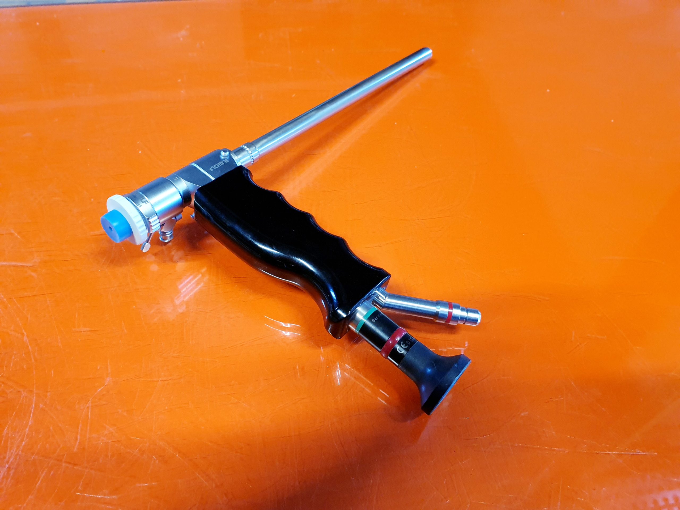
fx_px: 511
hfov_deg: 67.3
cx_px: 340
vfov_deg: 53.1
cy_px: 255
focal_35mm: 26
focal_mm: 4.3
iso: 320
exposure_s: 1/50
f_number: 2.4
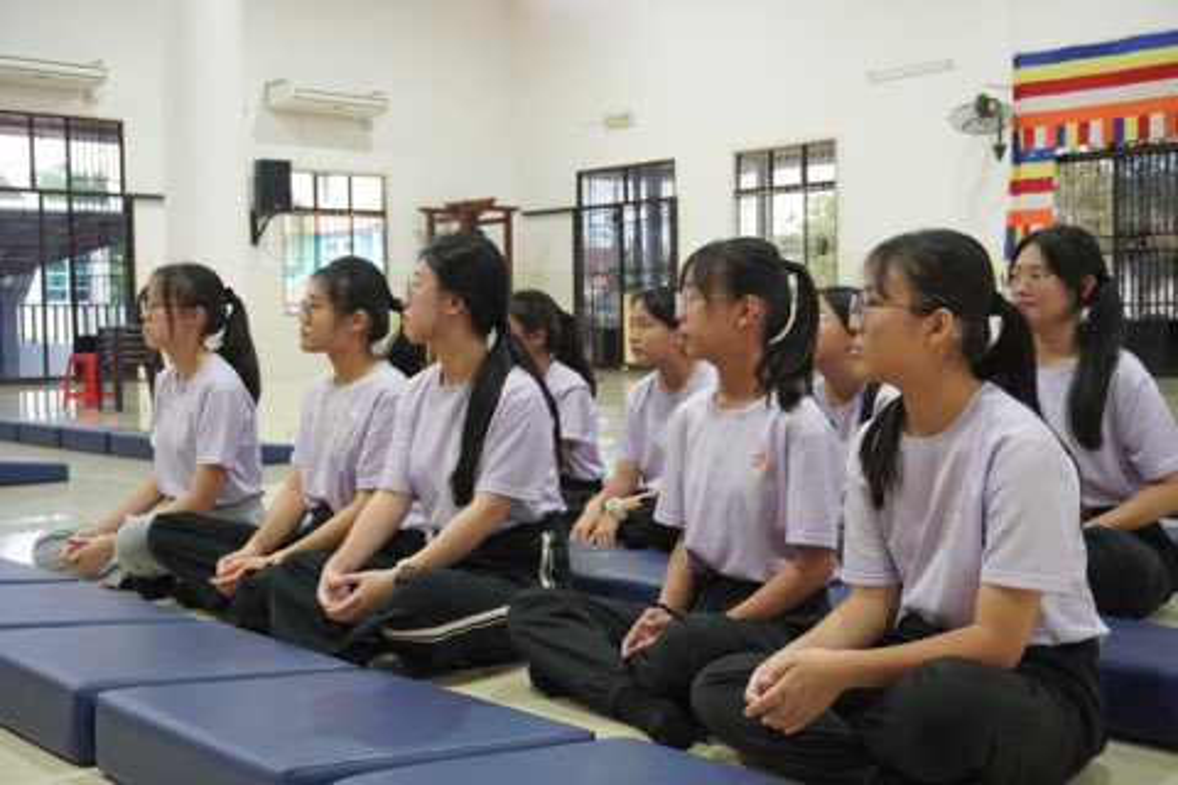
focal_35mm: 45
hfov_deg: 43.6
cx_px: 589
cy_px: 392
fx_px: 1472
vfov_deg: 29.9
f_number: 5
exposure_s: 1/160
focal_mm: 30
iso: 2000
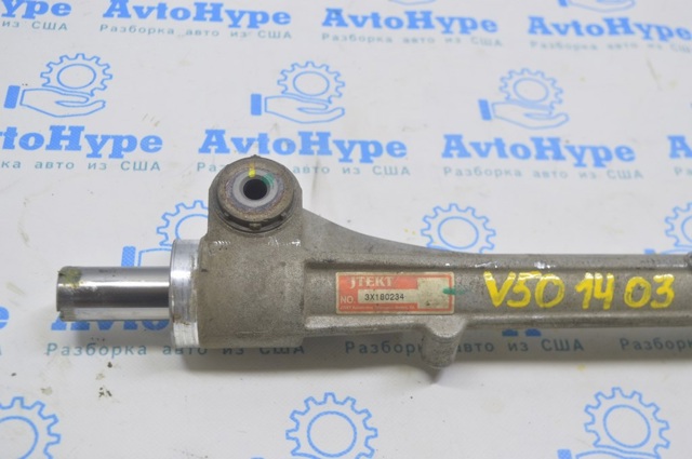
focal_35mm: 46
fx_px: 893
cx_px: 346
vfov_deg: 28.9
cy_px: 230
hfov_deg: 42.4
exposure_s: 1/20
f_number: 5.6
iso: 400
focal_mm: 31
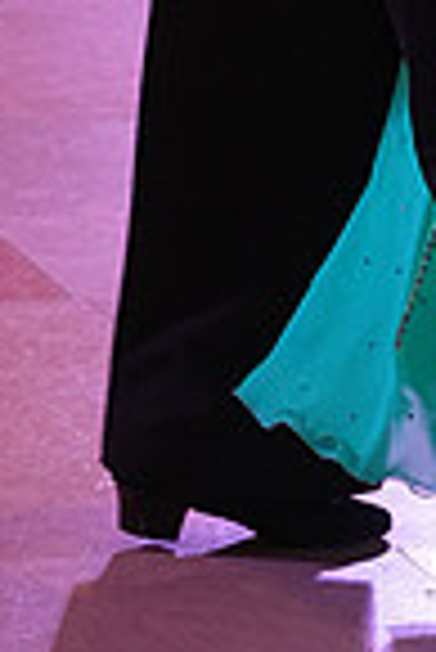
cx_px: 623
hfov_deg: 4.6
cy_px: -315
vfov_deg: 6.8
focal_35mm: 300
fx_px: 5437
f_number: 5.6
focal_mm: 75
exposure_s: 1/250
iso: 2000
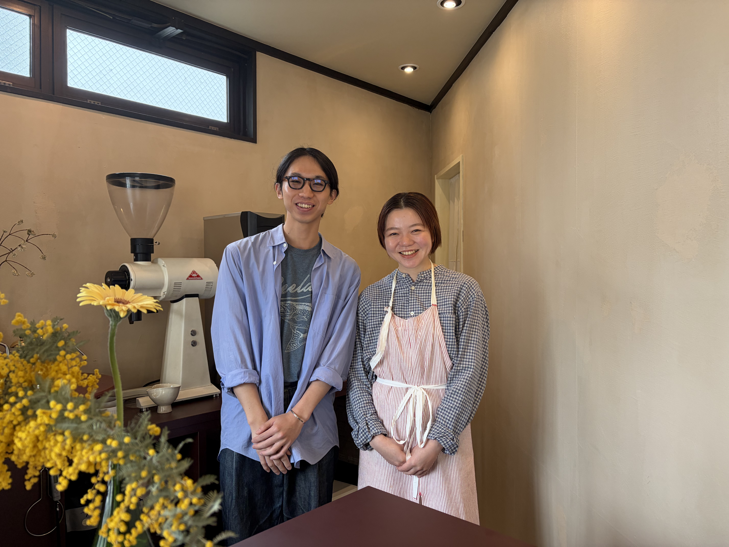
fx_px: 548
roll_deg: +0.7
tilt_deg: -0.9
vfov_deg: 53.1
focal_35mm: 26
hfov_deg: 67.3
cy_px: 274
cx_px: 364
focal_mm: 5.96
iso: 125
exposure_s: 1/112
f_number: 1.6
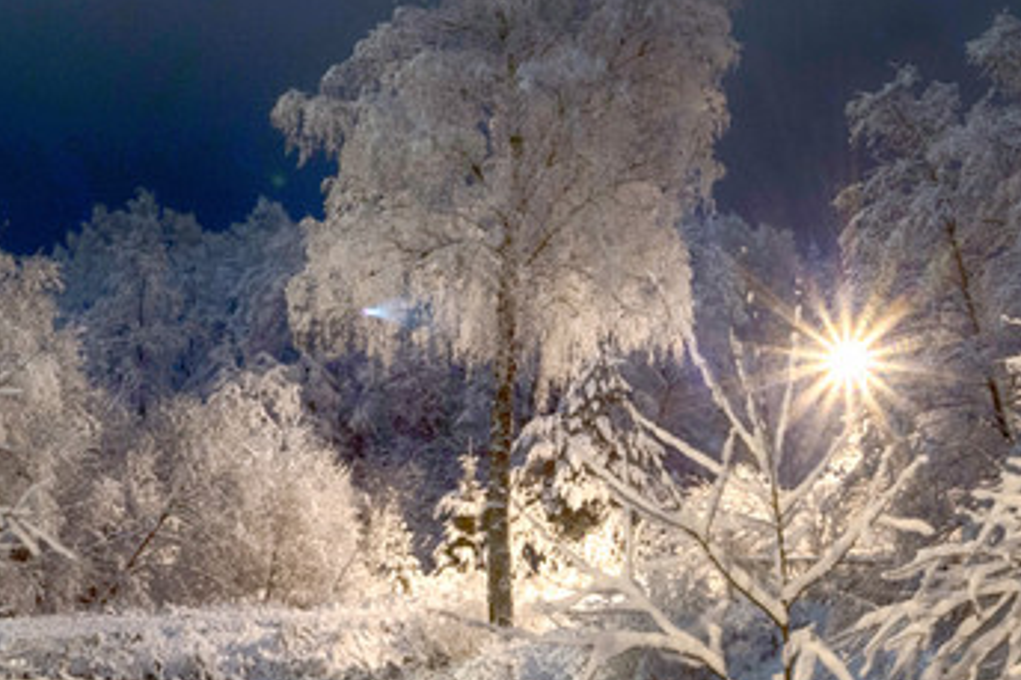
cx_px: 635
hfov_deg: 14.9
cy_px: 330
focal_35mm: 137
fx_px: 3892
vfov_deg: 10.0
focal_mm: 35
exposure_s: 30
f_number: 18
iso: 100
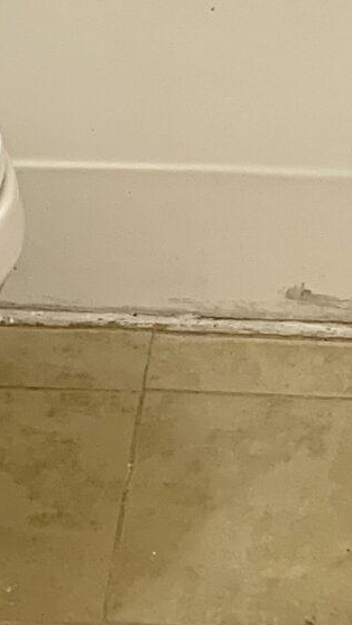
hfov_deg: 9.3
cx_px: 231
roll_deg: +0.7
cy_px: -685
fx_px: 2156
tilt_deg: -11.7
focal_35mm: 130
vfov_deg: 13.7
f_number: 1.8
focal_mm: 4.25
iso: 64
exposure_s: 1/60
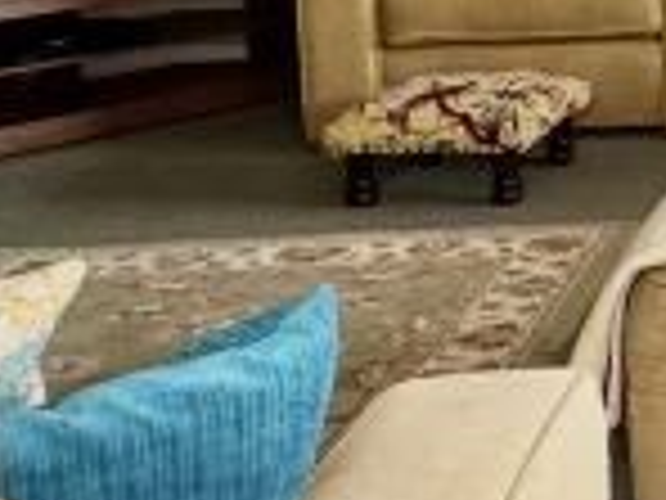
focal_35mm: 97
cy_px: -149
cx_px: 1359
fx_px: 1866
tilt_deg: -6.2
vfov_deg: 14.6
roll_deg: +0.3
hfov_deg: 15.7
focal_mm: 2.22
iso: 125
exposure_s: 1/99
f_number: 2.2
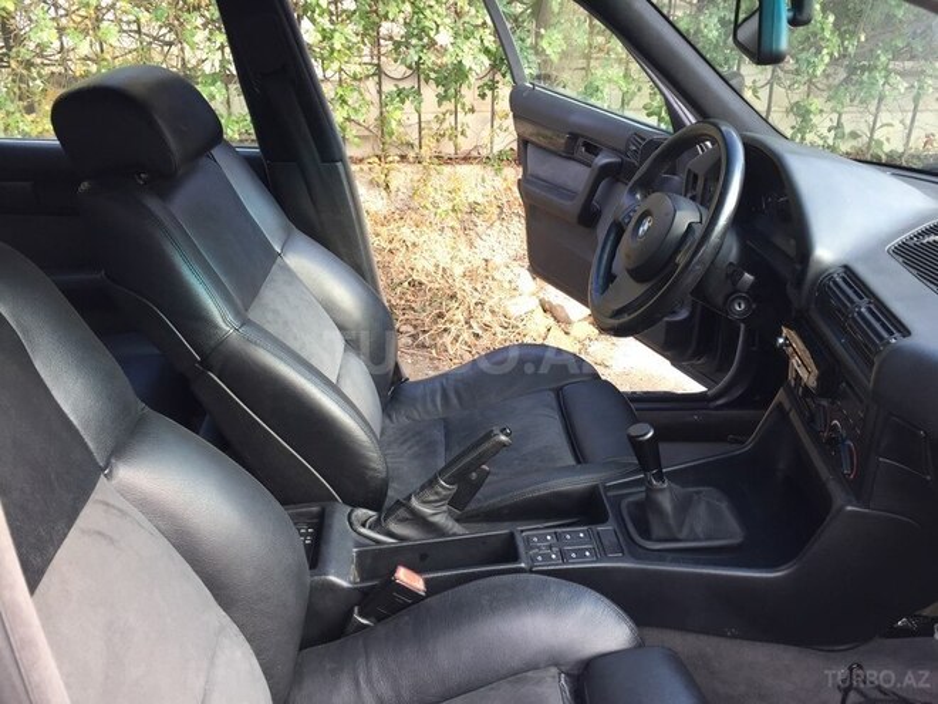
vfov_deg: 48.2
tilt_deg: -22.8
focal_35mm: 29
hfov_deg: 61.7
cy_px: 352
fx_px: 786
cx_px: 469
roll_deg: -0.2
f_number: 2.2
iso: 40
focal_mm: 4.15
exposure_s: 1/100
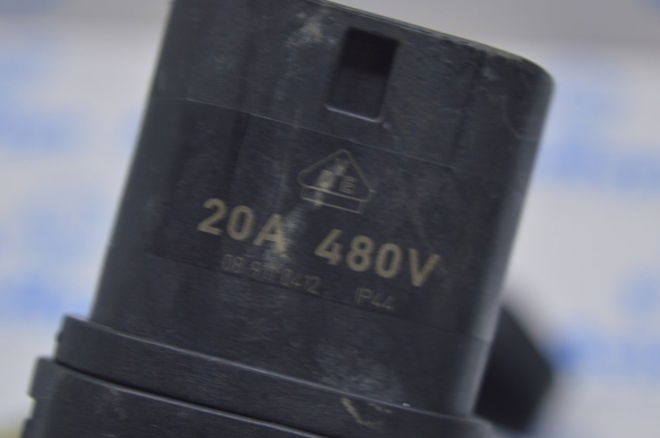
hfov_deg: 22.5
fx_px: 1658
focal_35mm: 91
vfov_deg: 15.1
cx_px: 299
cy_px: 227
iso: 400
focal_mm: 55
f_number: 5.6
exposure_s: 1/25
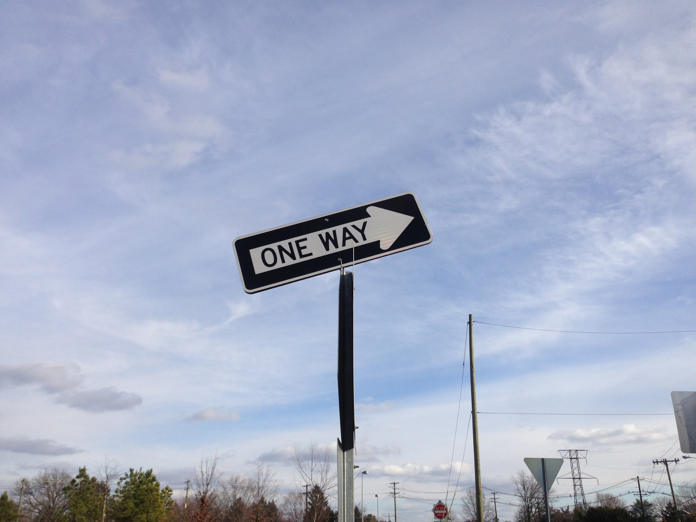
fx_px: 664
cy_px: 261
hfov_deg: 55.4
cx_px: 348
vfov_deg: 42.9
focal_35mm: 33
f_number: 2.4
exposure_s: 1/2088
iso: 50
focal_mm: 4.13
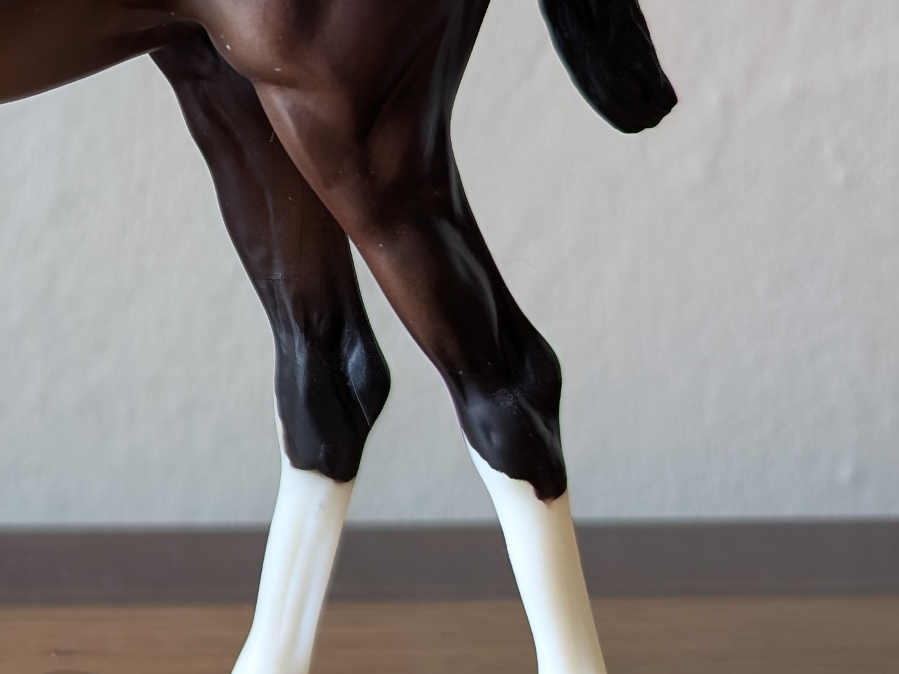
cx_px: -127
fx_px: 1792
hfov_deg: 25.7
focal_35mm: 69
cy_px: -6
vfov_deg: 20.6
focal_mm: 6.9
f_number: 1.68
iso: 78
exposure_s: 1/23.8
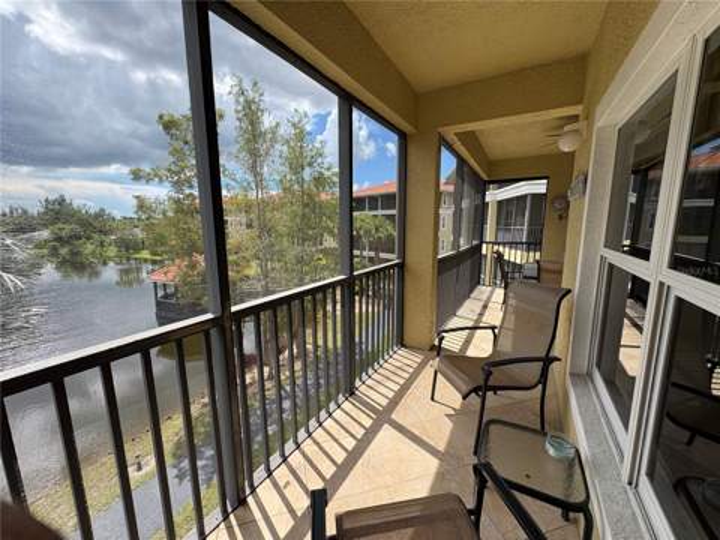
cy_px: 270
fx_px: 291
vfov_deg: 85.7
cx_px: 360
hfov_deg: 102.1
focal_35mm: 14
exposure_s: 1/529
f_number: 2.2
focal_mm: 2.22
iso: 40
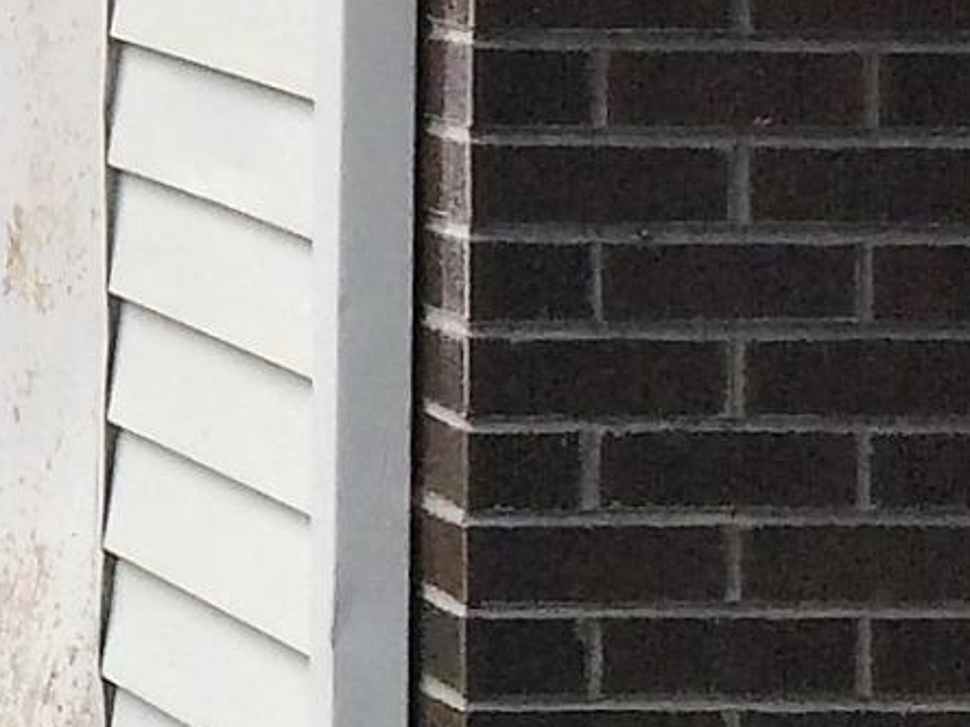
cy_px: -681
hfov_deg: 9.1
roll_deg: -0.5
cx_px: -1352
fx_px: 5492
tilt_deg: -0.1
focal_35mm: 196
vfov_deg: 7.3
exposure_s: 1/838
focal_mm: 4.15
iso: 32
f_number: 2.2
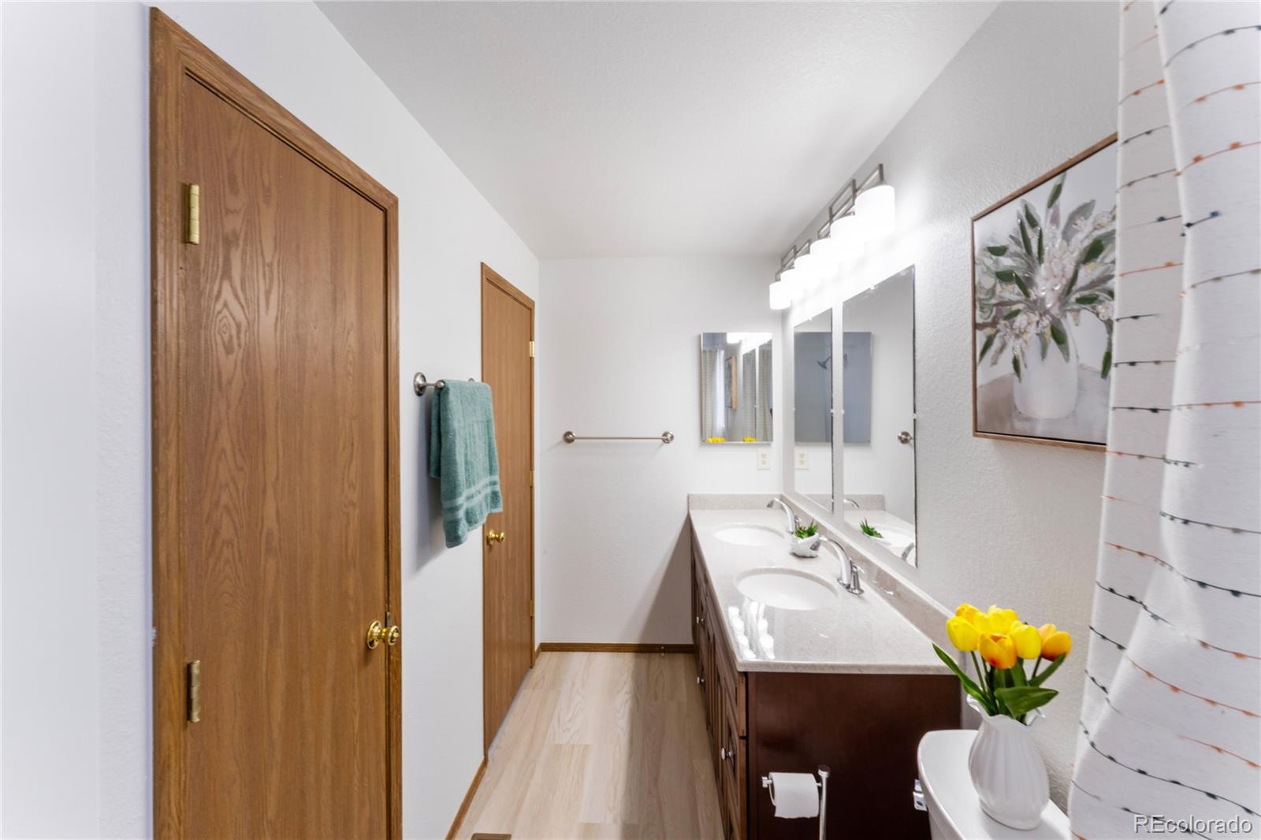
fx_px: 490
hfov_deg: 104.3
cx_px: 630
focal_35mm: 14
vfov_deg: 81.2
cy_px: 420
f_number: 22
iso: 125
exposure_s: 1/1.67
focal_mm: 14
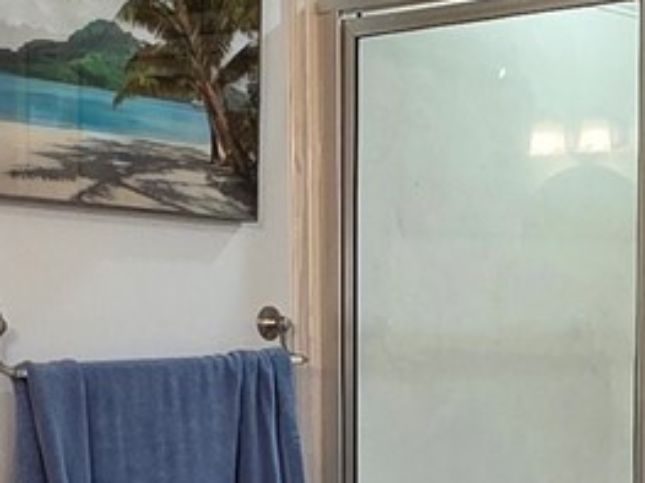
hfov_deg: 20.6
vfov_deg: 15.2
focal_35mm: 95
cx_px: 387
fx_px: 1769
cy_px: 512
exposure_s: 1/60
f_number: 1.9
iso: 250
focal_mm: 2.2
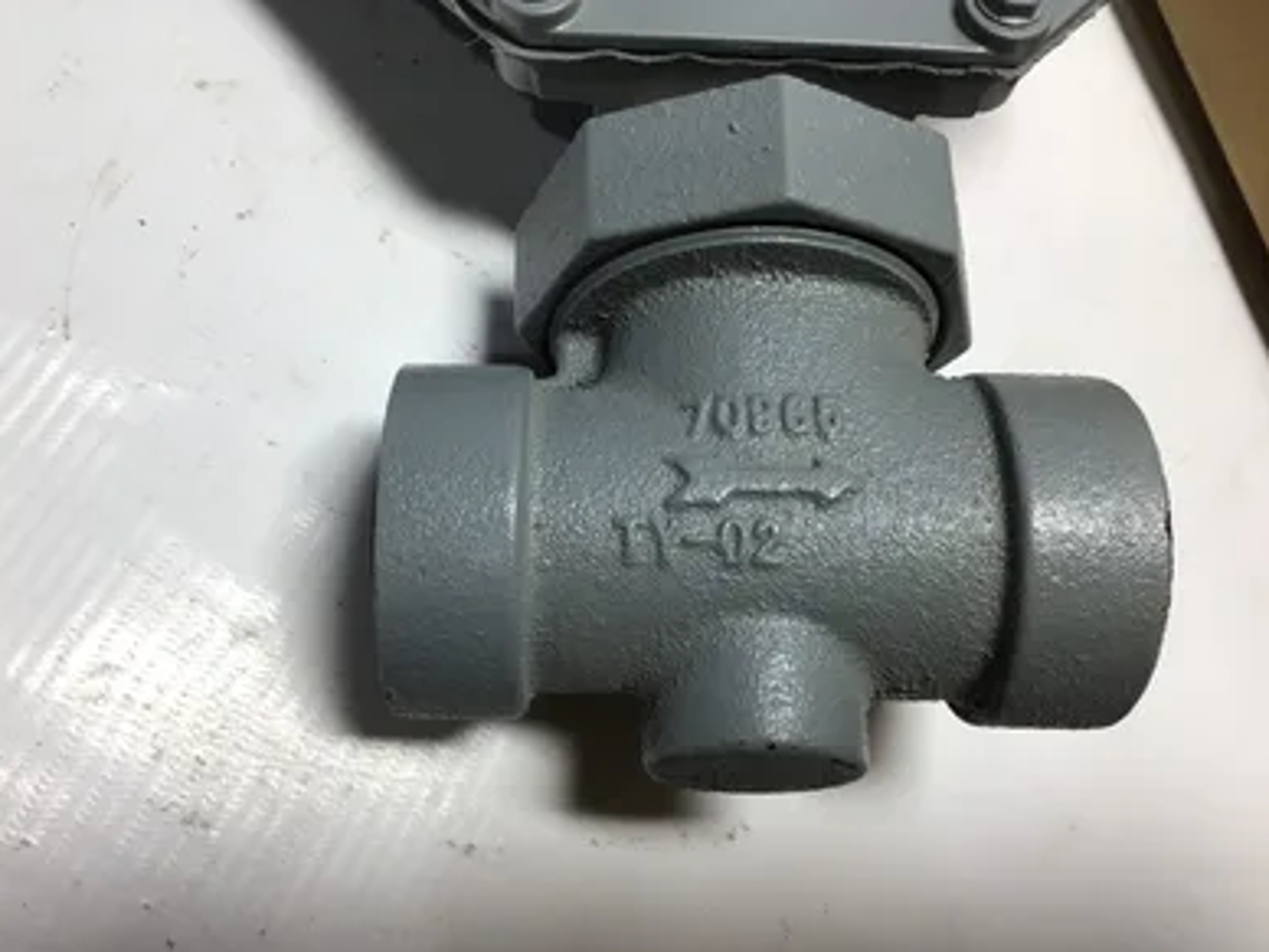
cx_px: 621
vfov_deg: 44.2
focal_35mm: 32
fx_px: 1173
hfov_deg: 56.8
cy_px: 478
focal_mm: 3.3
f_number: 2.4
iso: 32
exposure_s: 1/120
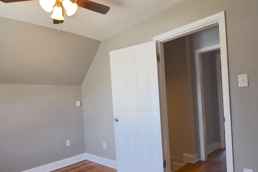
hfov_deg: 75.6
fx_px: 165
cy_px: 100
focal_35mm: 23
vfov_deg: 54.8
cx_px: 110
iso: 400
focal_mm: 10
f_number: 5
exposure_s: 1/100
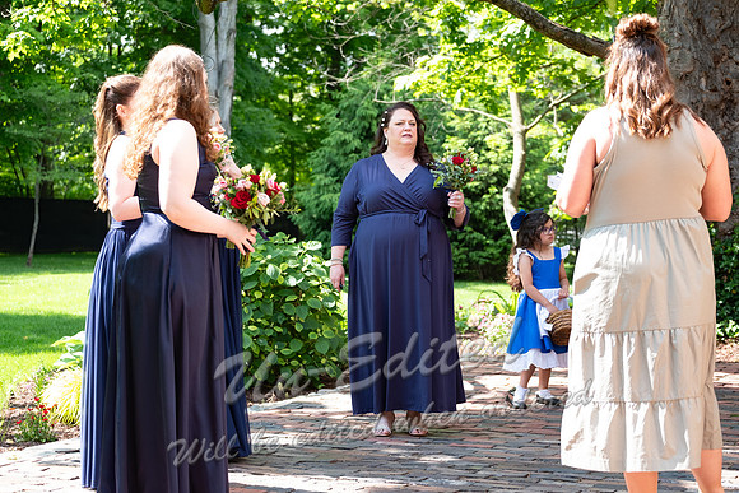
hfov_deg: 27.0
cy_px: 246
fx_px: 1540
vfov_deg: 18.2
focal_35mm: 75
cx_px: 370
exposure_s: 1/250
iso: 250
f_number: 3.2
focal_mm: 50
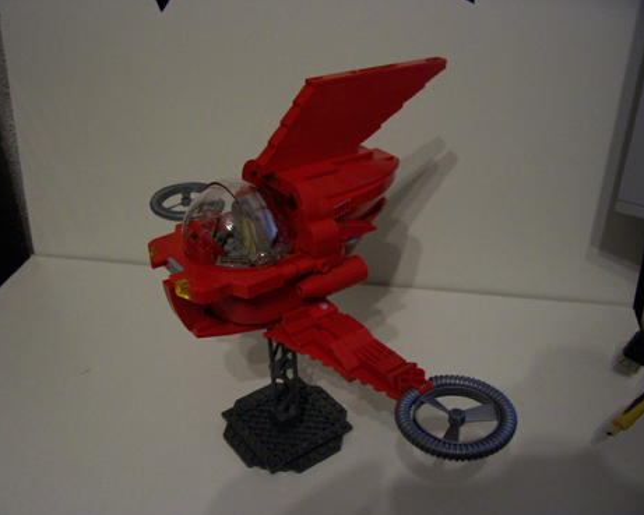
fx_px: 686
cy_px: 259
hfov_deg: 50.3
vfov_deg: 41.2
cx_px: 314
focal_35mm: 36
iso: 160
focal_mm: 5.6
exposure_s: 1/8
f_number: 2.7
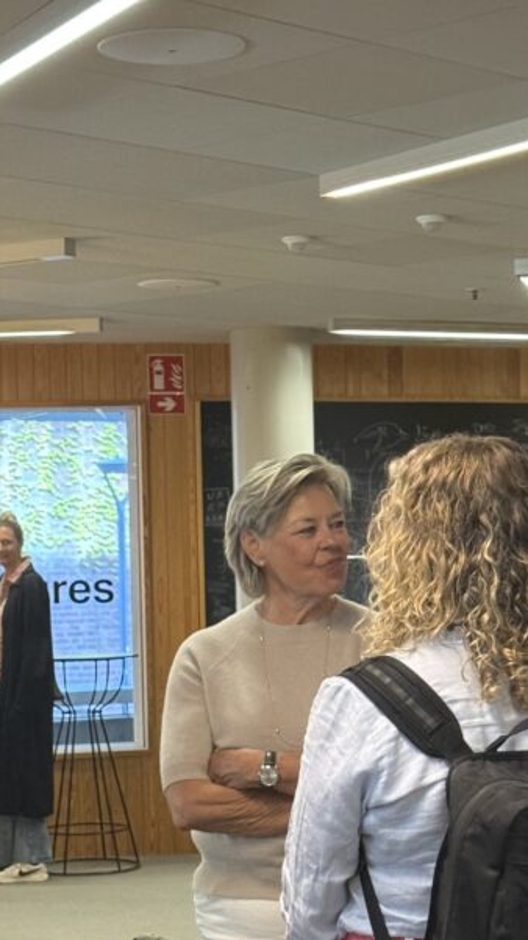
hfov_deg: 13.6
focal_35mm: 89
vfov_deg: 23.6
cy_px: 762
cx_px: 247
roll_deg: +1.5
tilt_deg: -4.6
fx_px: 2218
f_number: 1.78
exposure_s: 1/33
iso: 320
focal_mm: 6.76
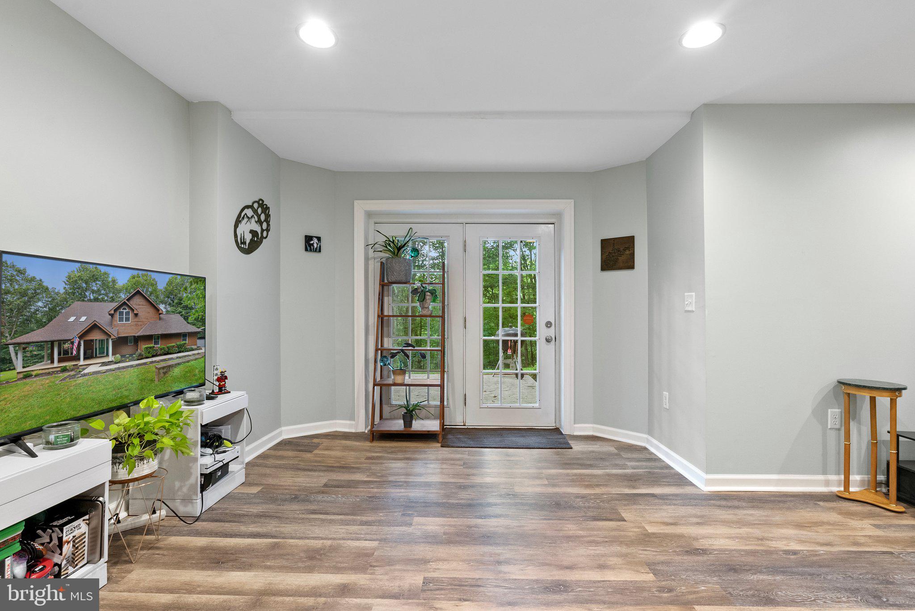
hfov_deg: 96.7
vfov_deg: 73.8
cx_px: 458
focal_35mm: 16
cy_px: 306
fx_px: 407
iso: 640
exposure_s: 1/2
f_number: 8
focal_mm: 16
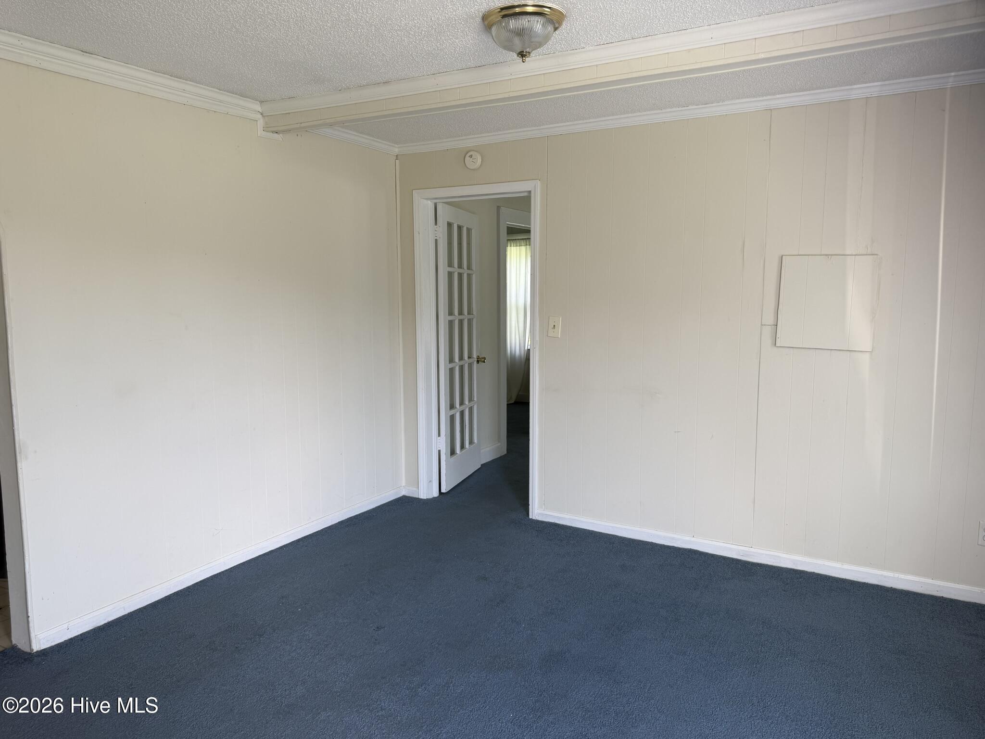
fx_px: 683
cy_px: 370
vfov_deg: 56.8
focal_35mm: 24
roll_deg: -0.5
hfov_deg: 71.6
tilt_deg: -6.0
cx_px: 492
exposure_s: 1/121
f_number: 1.78
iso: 64
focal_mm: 6.76
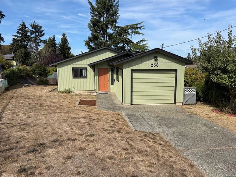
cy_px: 88
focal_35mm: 24
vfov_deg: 56.8
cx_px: 118
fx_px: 164
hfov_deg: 71.6
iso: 80
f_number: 1.78
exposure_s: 1/4975
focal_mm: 6.76
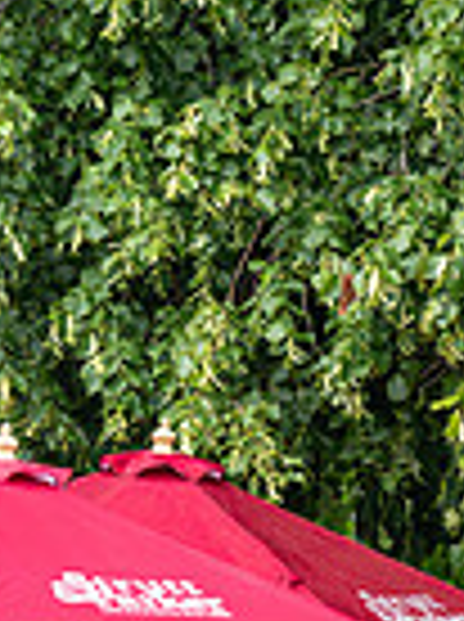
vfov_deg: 1.0
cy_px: 623
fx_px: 37272
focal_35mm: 2079
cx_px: -721
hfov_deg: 0.7
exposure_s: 1/800
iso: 400
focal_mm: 500
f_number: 4
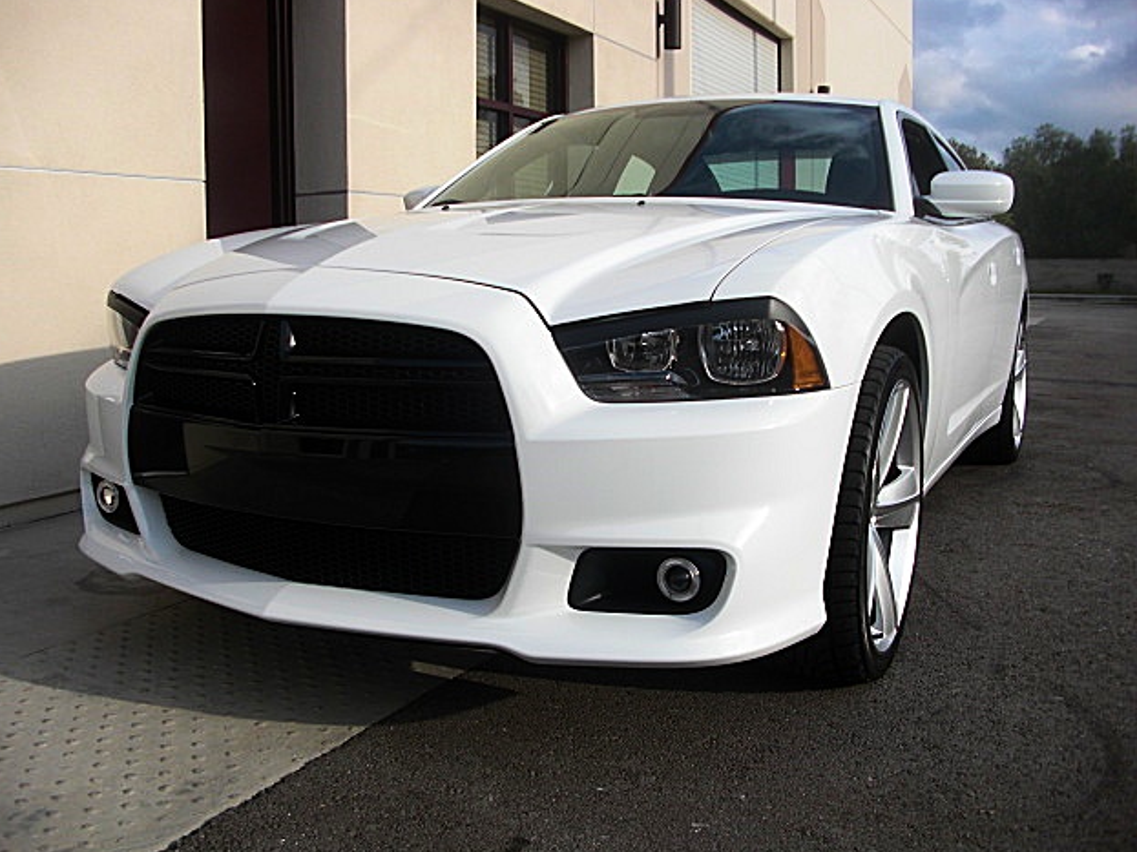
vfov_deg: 38.7
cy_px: 429
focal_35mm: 37
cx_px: 555
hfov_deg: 50.1
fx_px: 1215
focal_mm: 6.3
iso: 50
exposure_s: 1/640
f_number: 2.8
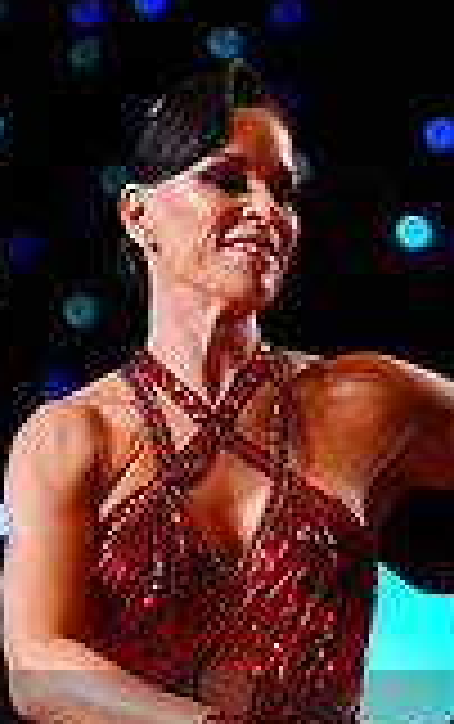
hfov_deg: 2.5
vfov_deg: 4.0
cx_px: 488
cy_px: 823
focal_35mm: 525
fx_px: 10366
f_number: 2.8
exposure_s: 1/400
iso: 1250
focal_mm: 143
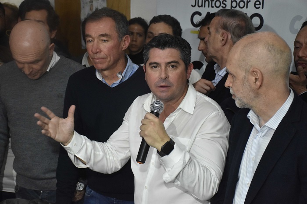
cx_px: 154
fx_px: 639
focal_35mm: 75
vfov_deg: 18.2
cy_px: 102
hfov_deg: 27.0
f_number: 4.8
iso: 2000
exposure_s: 1/250
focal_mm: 50
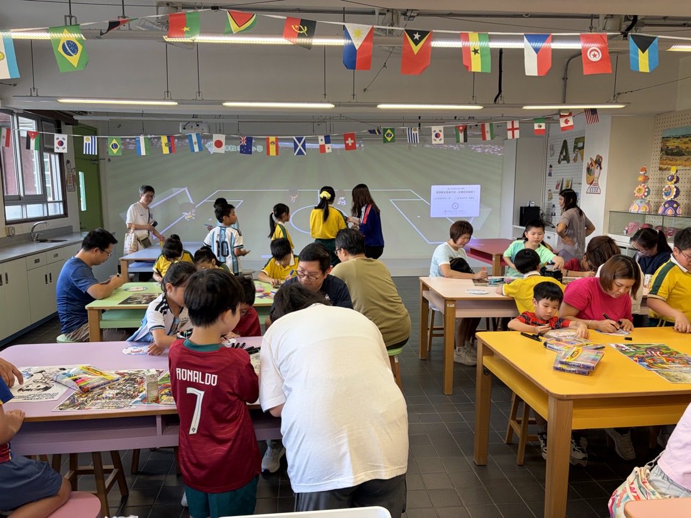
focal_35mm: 26
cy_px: 259
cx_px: 346
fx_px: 519
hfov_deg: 67.3
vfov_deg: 53.1
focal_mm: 5.96
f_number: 1.6
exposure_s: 1/100
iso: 125
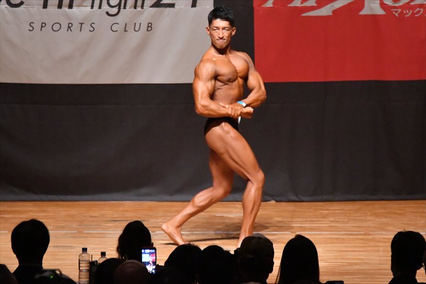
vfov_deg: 4.8
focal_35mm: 285
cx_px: 213
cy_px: 142
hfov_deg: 7.2
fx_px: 3371
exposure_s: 1/400
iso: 12800
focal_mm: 190
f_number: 5.6
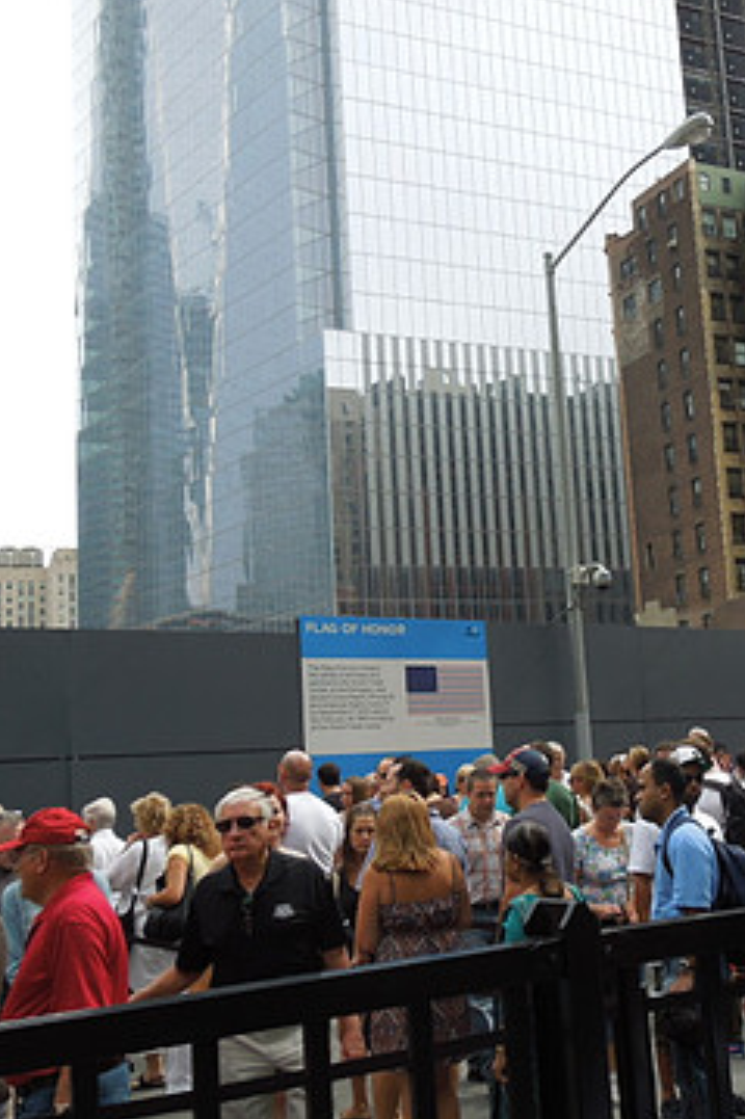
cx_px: 602
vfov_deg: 46.4
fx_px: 1305
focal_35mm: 42
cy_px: 560
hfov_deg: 31.0
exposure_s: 1/400
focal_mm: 4.5
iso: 100
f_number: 3.3
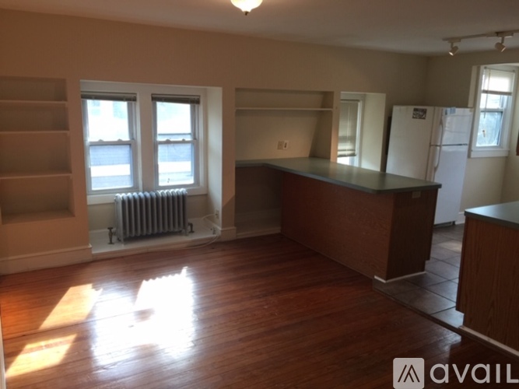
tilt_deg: -11.3
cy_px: 194
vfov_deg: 48.2
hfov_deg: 61.7
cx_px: 260
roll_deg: -3.0
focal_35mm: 29
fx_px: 435
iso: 32
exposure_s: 1/40
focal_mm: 4.15
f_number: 2.2
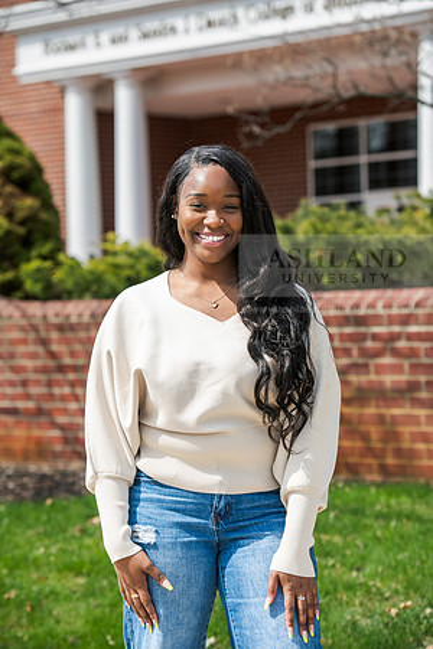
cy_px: 324
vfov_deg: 18.3
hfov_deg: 12.2
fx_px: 2021
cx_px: 216
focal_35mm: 112
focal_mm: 112
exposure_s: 1/640
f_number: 5
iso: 200
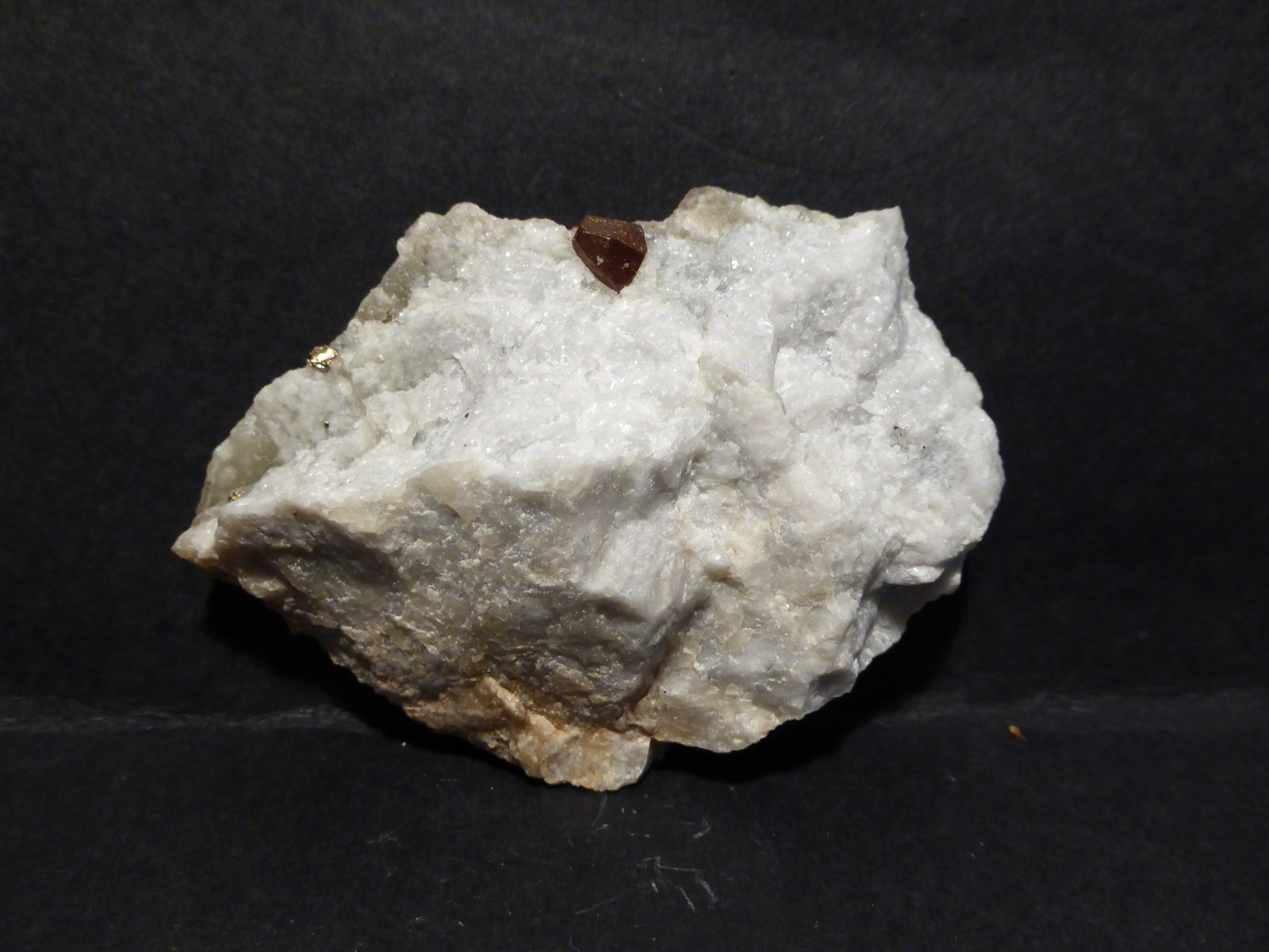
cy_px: 476
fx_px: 1136
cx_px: 634
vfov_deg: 45.4
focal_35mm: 31
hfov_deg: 58.4
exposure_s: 1/40
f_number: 3.6
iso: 400
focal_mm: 5.4
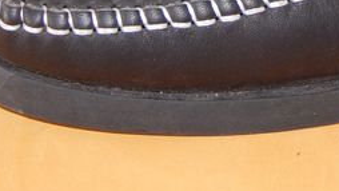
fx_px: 2194
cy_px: -100
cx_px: 408
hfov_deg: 8.7
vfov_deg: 4.9
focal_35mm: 244
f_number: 4.2
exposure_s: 1/30
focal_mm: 13.5
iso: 200
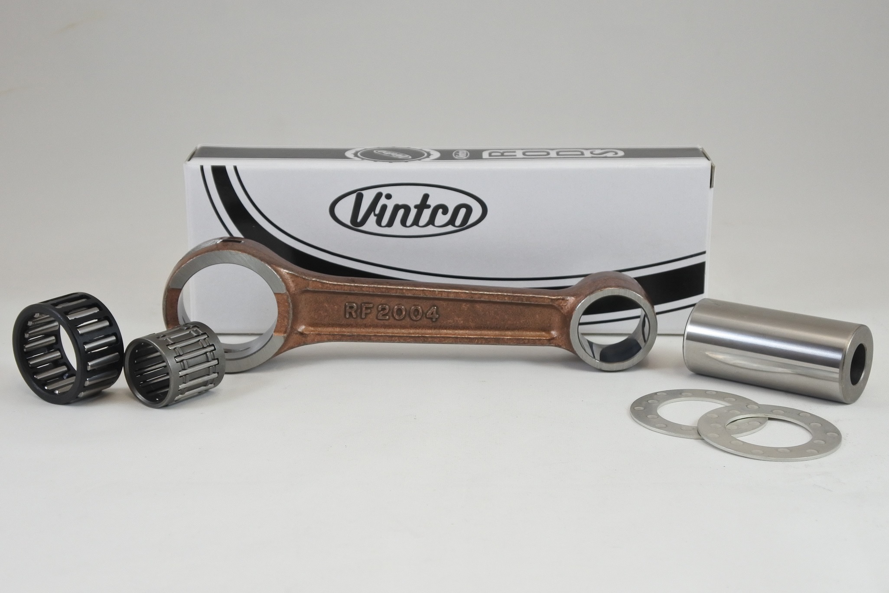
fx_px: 1284
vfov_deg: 26.0
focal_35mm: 52
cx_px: 444
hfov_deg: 38.2
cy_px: 296
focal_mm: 19.3
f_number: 4.5
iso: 400
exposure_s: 1/125
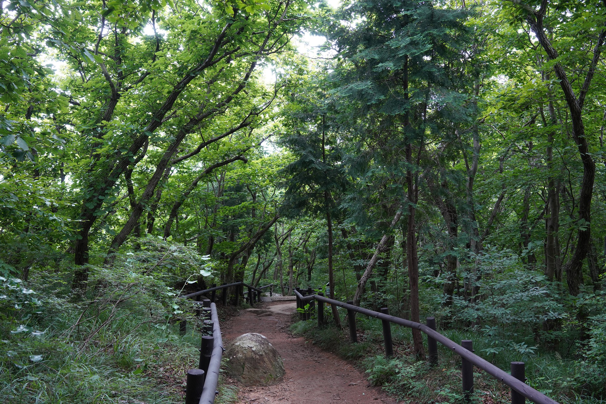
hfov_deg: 54.4
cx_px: 303
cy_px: 202
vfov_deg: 37.9
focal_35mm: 35
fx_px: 589
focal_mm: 35
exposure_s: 1/100
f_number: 5
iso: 800
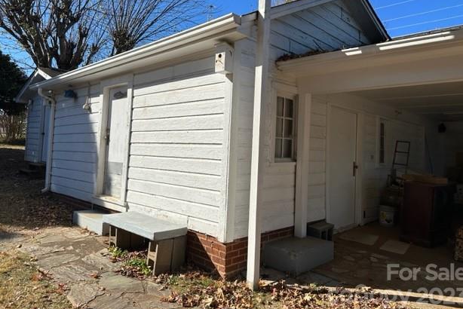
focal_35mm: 26
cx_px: 229
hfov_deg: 69.4
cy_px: 139
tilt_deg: +1.0
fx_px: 335
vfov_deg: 49.5
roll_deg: -2.0
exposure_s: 1/6211
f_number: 1.78
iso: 80
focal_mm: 6.86
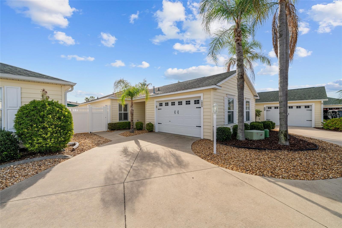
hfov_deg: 104.3
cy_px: 114
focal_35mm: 14
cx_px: 171
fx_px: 133
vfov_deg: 81.2
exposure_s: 1/500
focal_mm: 14
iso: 125
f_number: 8
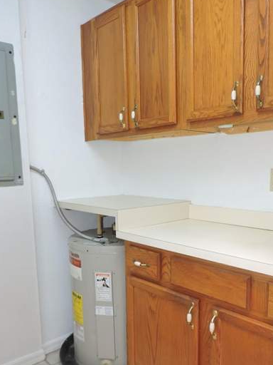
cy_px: 218
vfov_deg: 59.5
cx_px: 151
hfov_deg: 46.7
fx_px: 315
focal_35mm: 30
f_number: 3
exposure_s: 1/30
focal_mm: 4.3
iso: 200
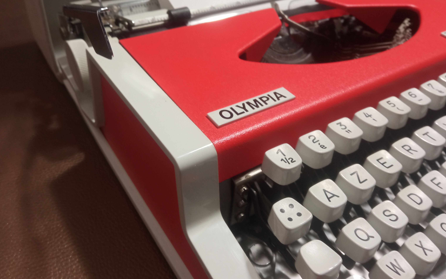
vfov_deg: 43.1
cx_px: 225
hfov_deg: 64.6
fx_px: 353
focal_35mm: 29
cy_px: 130
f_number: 2.2
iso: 299
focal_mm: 3.79
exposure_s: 1/33.3
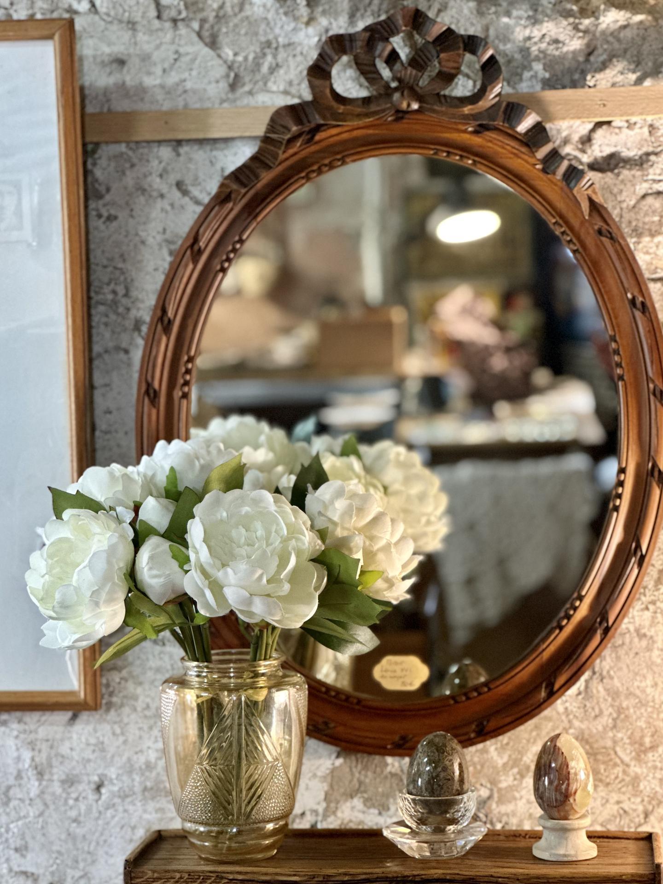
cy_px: 442
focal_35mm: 77
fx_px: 1966
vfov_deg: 25.3
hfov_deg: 19.1
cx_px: 332
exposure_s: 1/33
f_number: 2.8
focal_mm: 9
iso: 320
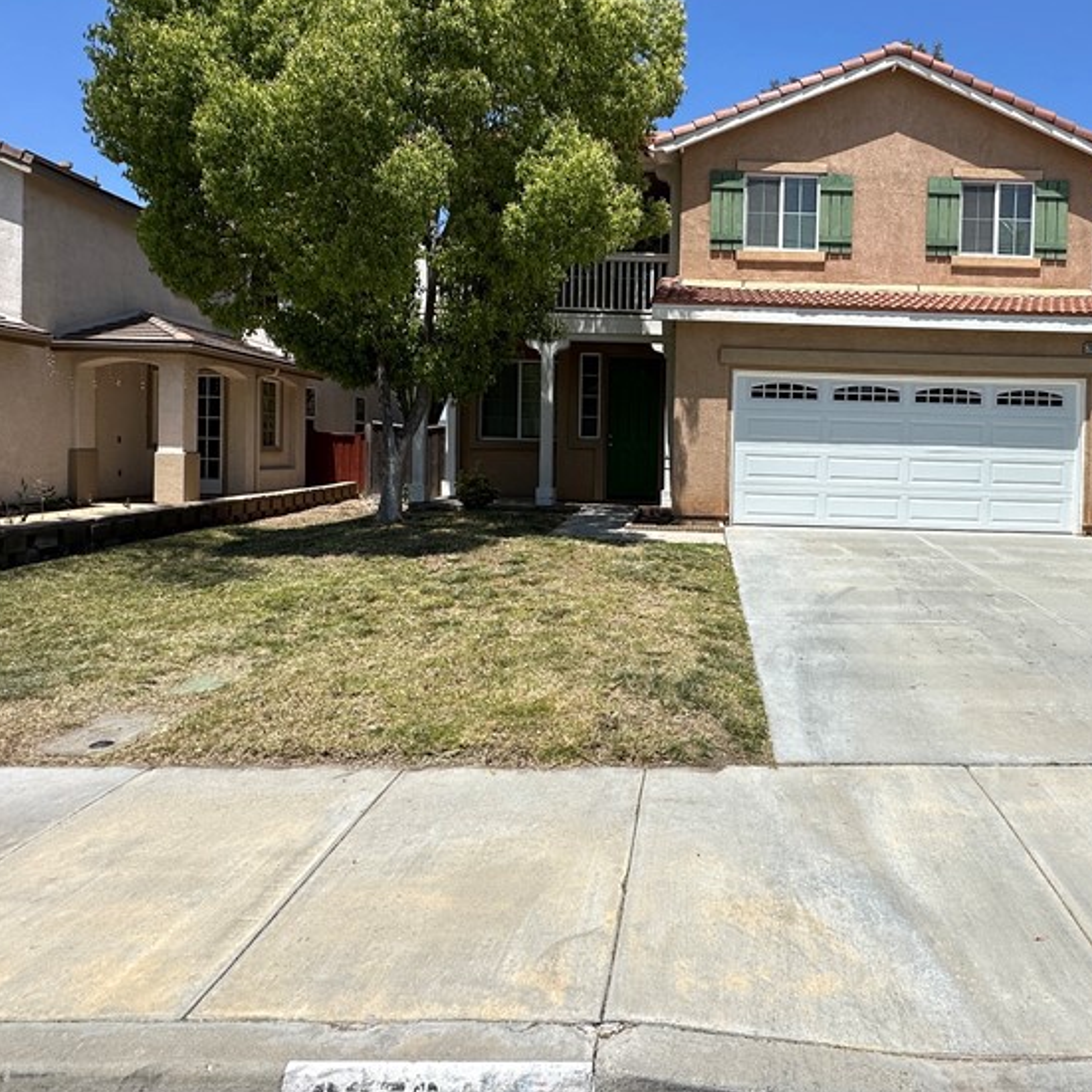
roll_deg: -2.0
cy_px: 466
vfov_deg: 66.9
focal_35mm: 23
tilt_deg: -1.2
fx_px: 821
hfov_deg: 65.9
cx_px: 708
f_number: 2.2
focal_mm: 2.22
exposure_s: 1/2618
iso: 40
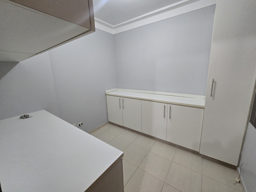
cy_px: 96
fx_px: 96
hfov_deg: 106.2
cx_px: 128
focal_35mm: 13
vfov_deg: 89.9
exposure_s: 1/60
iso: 640
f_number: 2.2
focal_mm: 2.2
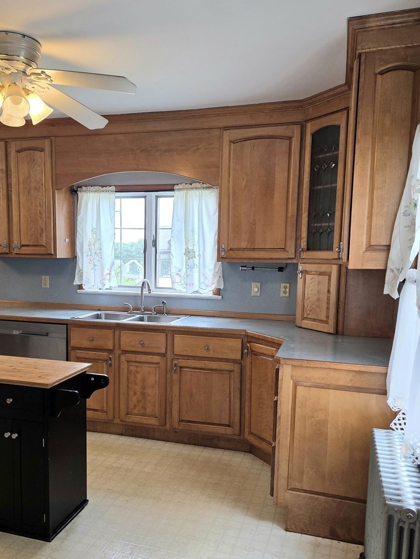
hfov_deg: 45.3
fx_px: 502
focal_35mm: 31
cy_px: 312
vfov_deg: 58.2
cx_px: 173
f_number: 1.8
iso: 64
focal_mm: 5.4
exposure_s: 1/120
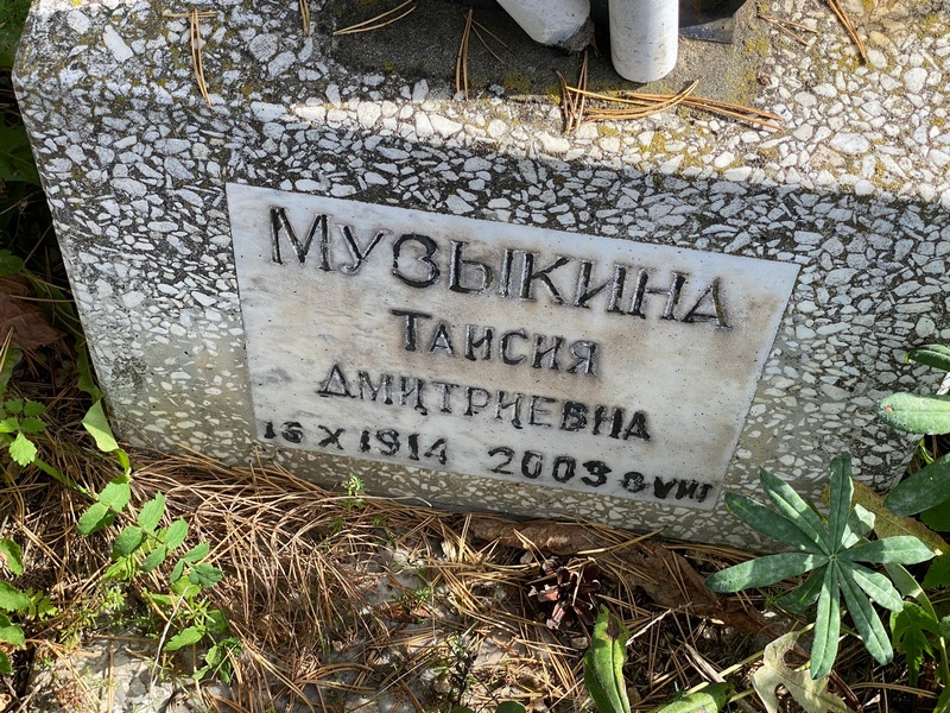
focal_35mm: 52
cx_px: 475
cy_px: 356
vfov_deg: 28.0
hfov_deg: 36.8
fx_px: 1427
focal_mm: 6
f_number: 2
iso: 20
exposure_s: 1/436
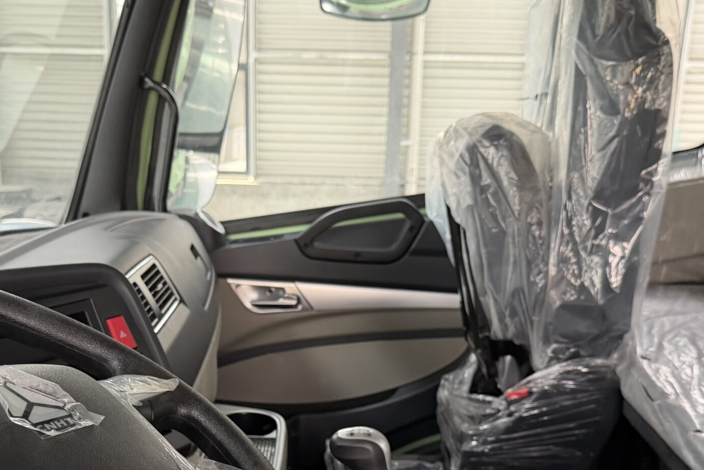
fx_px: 899
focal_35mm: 46
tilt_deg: -18.4
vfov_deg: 28.4
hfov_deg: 42.7
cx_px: 306
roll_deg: -0.9
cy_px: 400
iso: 200
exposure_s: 1/76
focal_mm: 6.76
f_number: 1.78
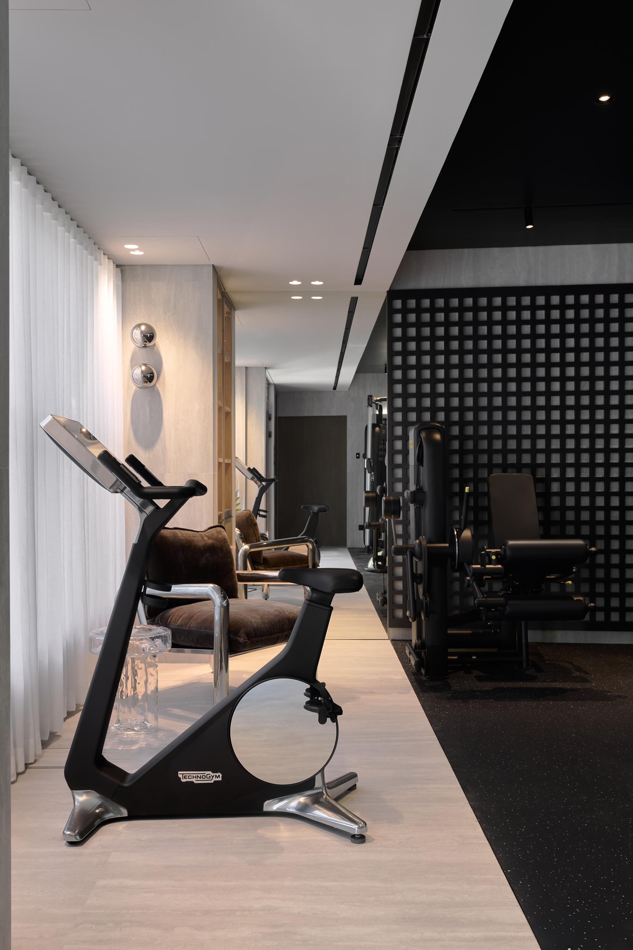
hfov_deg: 37.9
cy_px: 475
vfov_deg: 54.4
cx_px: 316
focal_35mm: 35
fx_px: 923
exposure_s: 1/1.25
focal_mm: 35
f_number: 13
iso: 100
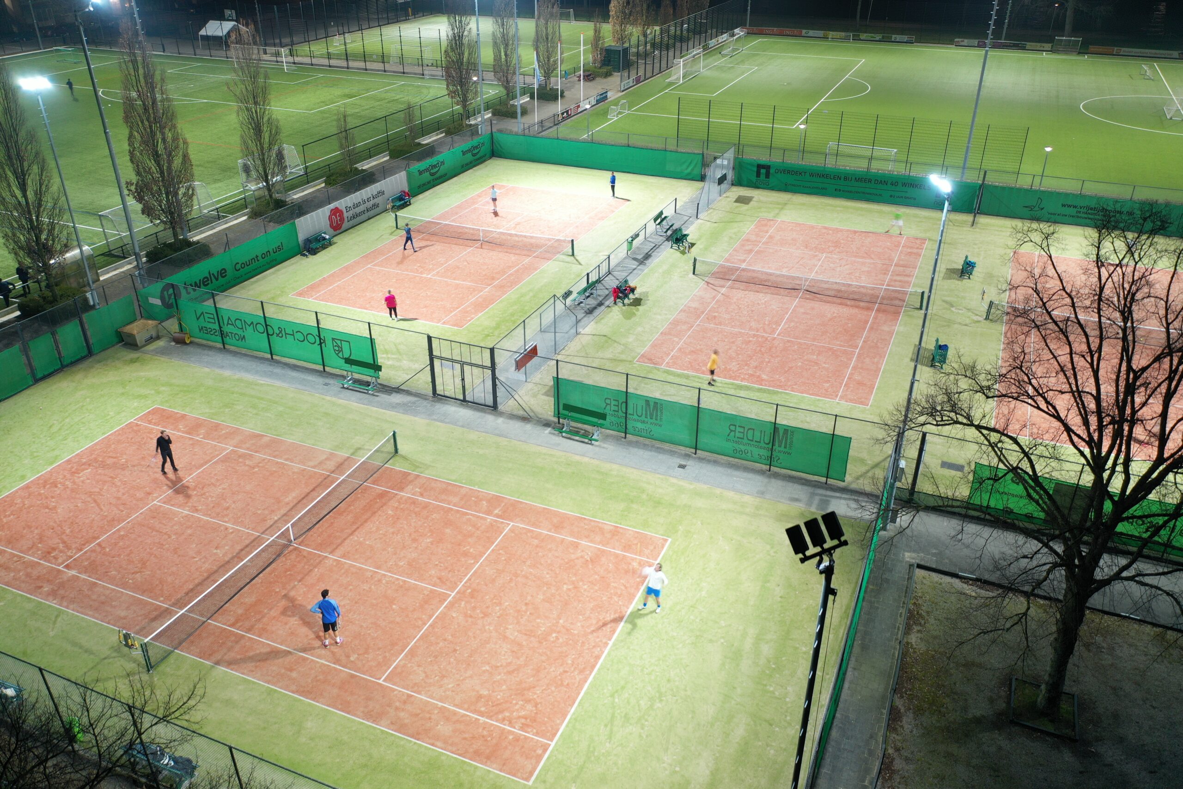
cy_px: 394
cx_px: 592
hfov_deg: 65.5
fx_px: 920
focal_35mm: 28
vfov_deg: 46.4
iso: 100
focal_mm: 10.26
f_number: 2.8
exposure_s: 1/3
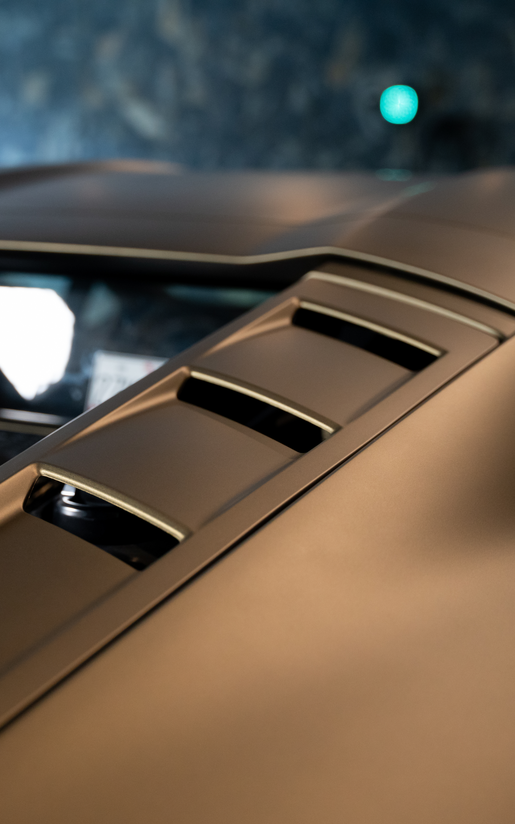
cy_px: 416
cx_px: 56
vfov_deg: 32.7
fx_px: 1406
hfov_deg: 20.4
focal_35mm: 63
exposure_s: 1/50
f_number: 2.8
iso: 2000
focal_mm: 40.4
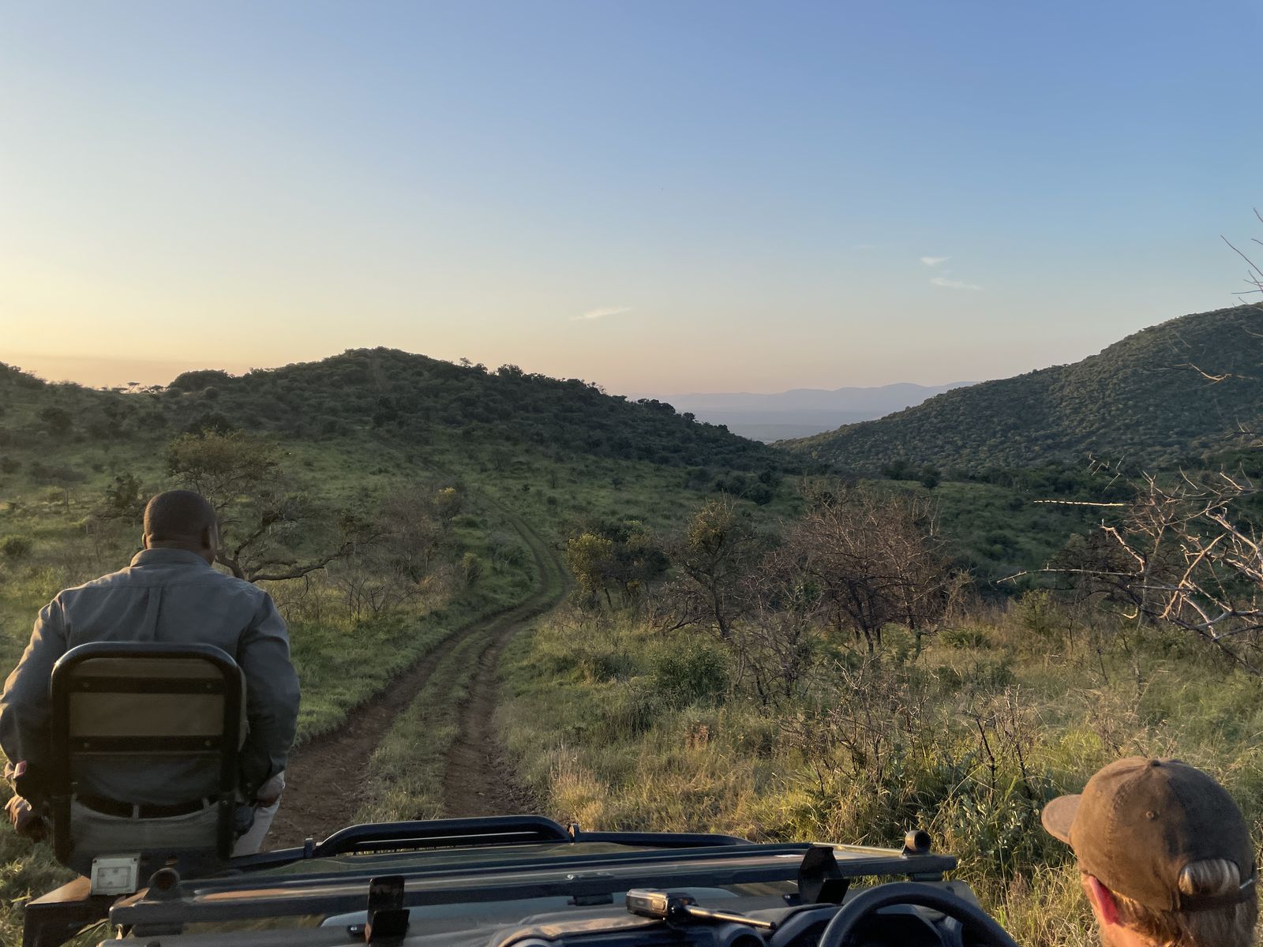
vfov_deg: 53.1
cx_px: 632
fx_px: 949
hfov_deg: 67.3
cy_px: 474
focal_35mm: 26
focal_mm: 4.2
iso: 32
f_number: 1.6
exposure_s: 1/1159
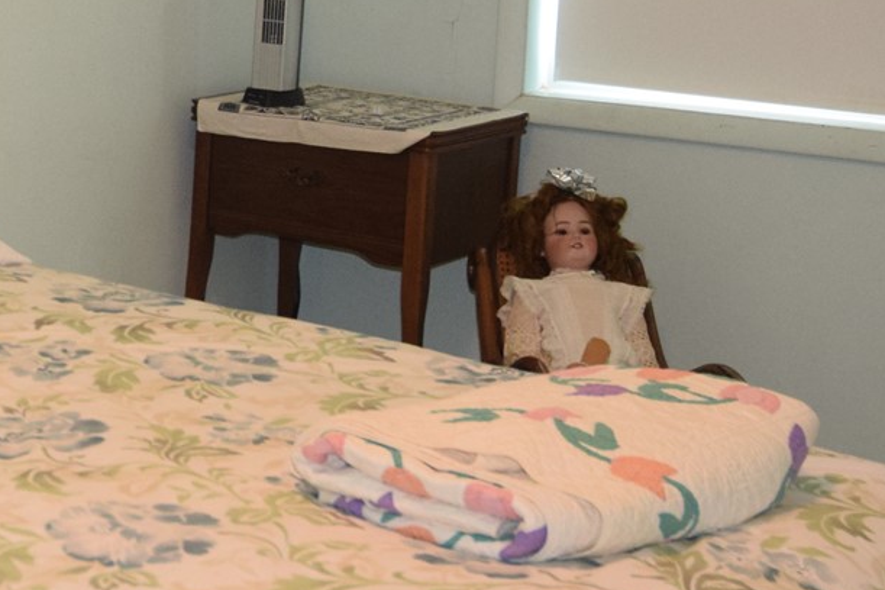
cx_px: -116
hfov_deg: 19.5
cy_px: 107
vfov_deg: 13.6
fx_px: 2458
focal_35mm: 100
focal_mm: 20
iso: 1400
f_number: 2.8
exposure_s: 1/60
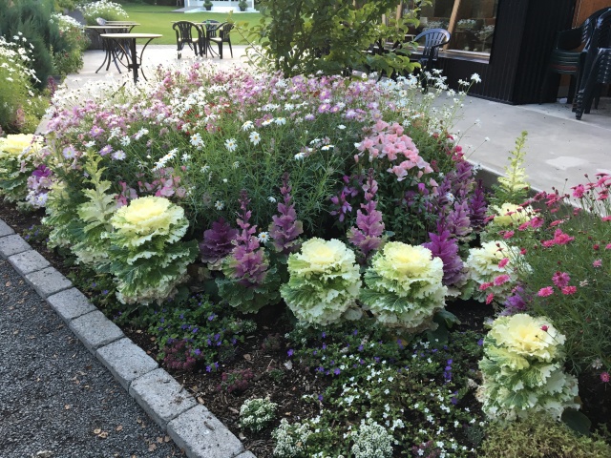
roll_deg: -0.1
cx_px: 306
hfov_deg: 61.7
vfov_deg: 48.2
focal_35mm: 29
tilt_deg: -23.7
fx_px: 512
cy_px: 229
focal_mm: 4.15
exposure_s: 1/33
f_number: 2.2
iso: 32
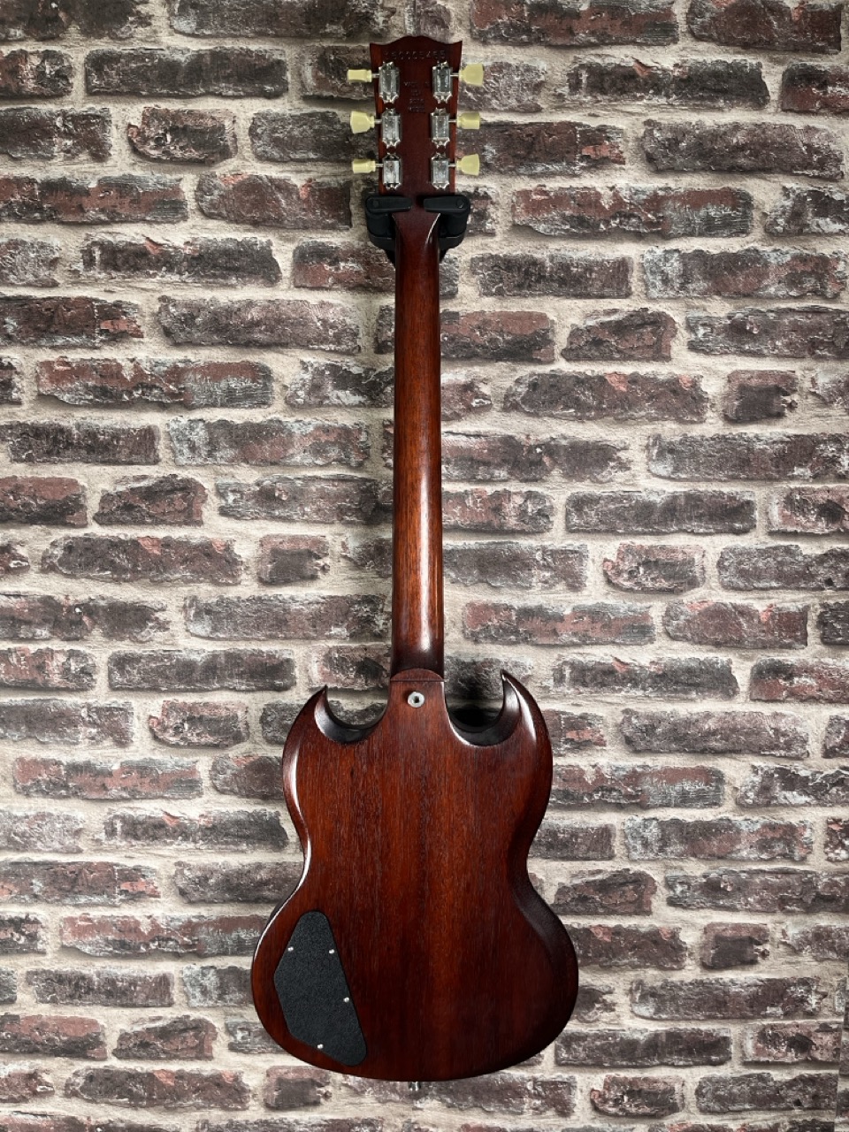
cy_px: 566
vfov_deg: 67.3
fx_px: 850
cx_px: 424
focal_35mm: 26
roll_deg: +0.0
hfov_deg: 53.1
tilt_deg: -6.0
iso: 100
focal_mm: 5.1
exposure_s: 1/122
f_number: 1.6
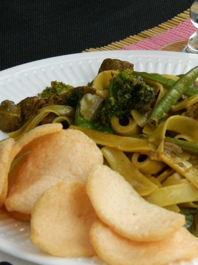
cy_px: 78
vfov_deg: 9.8
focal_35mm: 202
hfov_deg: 7.3
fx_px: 1541
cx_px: 151
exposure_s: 1/125
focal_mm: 23.2
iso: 400
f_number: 4.7
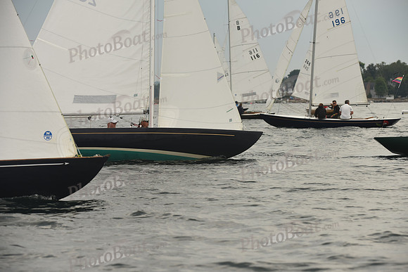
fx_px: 2267
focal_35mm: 200
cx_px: 204
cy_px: 136
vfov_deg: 6.9
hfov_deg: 10.3
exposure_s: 1/800
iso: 400
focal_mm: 200
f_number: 6.3
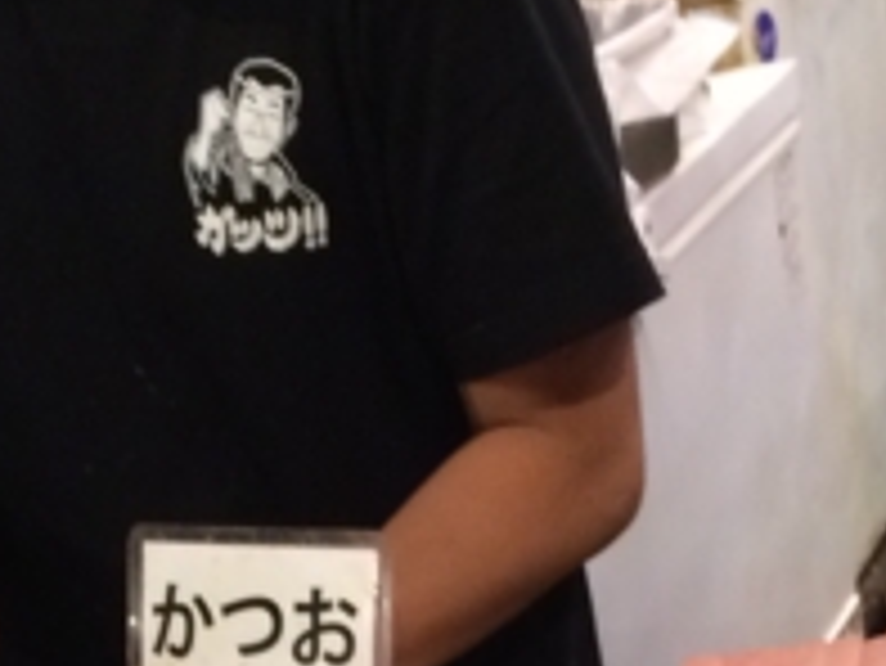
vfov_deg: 11.2
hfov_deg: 16.1
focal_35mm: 122
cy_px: 1242
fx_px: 3125
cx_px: 256
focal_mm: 4.12
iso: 200
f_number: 2.2
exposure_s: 1/33
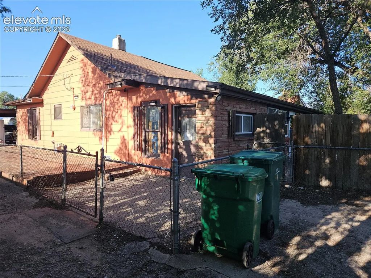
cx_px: 186
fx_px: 247
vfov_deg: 58.9
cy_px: 139
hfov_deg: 73.9
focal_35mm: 23
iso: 25
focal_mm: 5.4
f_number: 1.8
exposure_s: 1/458
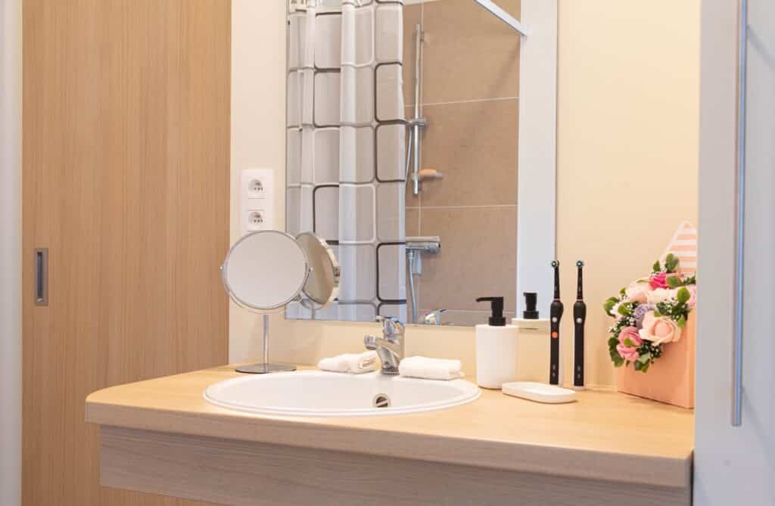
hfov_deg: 49.6
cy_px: 265
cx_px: 397
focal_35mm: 39
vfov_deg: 33.6
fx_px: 839
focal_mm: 38
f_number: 7.1
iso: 160
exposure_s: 1/3
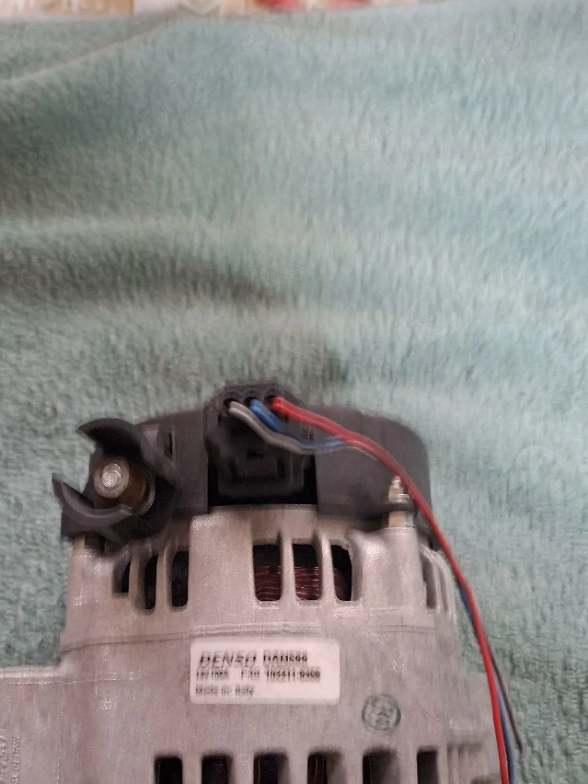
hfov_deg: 39.5
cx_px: 246
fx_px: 815
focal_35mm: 36
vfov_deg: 48.9
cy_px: 610
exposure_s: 1/25
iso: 640
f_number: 1.8
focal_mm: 5.54
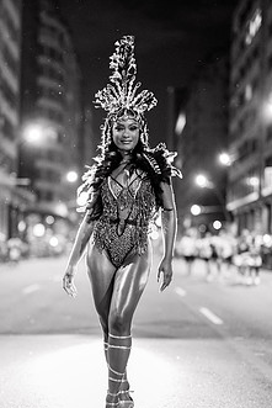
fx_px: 770
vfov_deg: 29.6
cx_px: 106
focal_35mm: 68
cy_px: 227
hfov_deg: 20.0
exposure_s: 1/320
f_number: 1.2
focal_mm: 50
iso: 2000
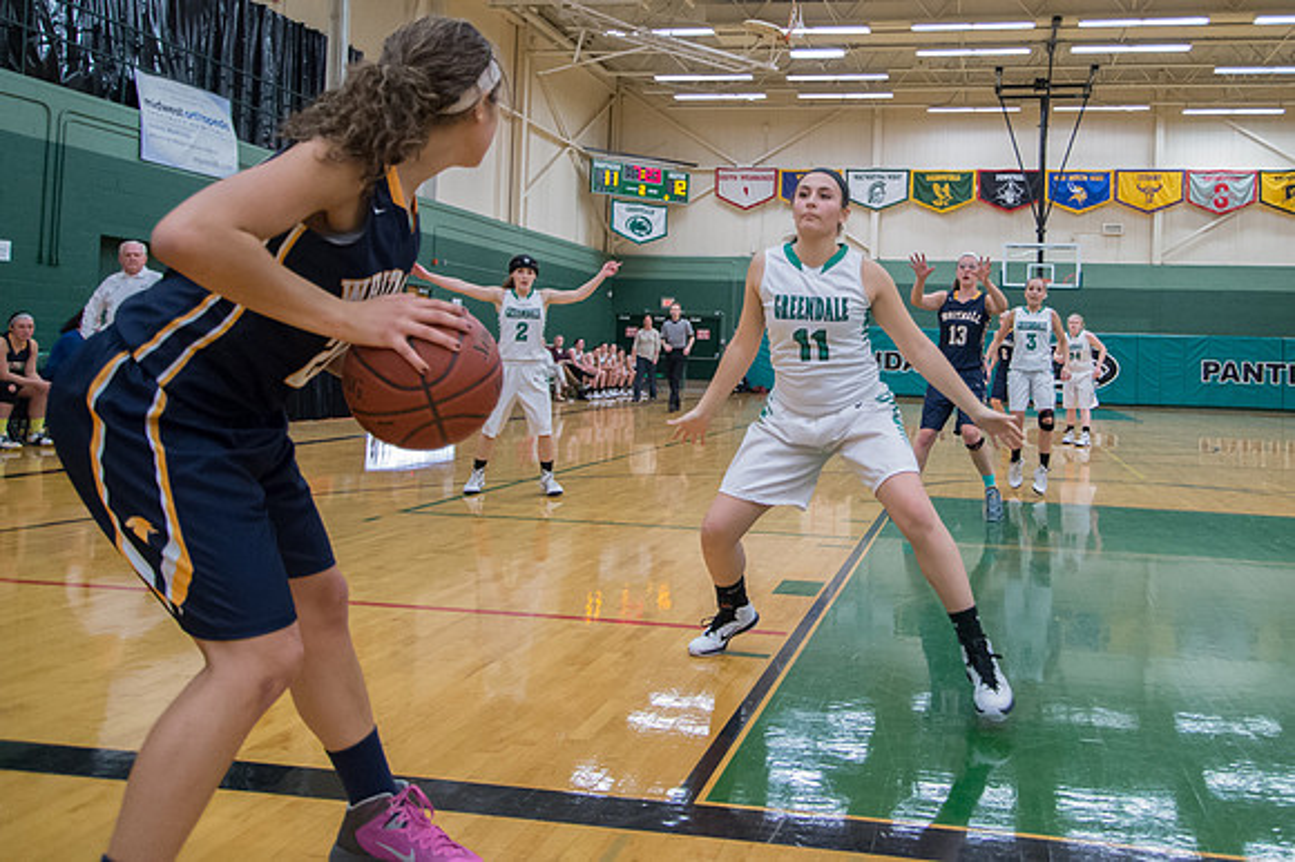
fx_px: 1112
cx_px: 818
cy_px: 321
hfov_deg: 59.6
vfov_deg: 42.0
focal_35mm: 31
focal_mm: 24
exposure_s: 1/400
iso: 8000
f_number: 5.6
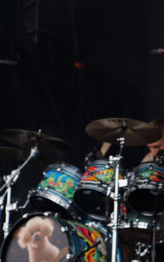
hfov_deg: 5.4
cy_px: 153
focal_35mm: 241
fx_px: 1723
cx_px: 246
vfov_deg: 8.7
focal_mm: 105
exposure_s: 1/200
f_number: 5
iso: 100
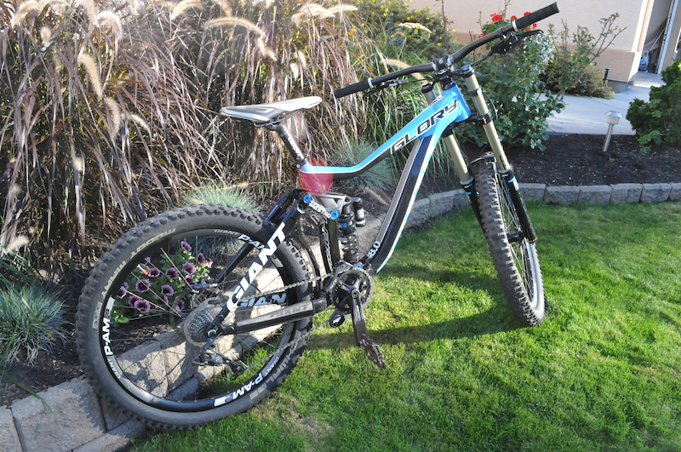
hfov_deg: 67.5
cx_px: 340
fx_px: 510
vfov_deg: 47.8
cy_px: 226
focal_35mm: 27
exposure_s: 1/320
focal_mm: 18
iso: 1600
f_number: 9
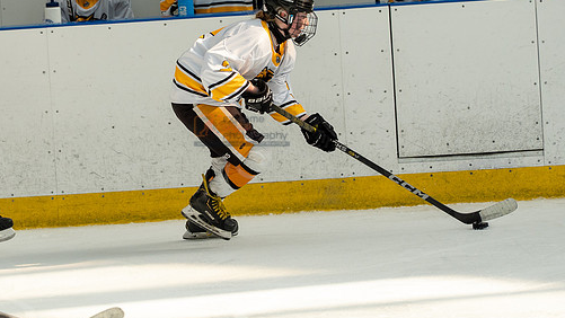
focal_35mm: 339
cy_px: 153
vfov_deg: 3.6
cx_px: 187
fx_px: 5080
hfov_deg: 6.4
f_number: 3.5
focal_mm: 150
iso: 800
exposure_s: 1/1600
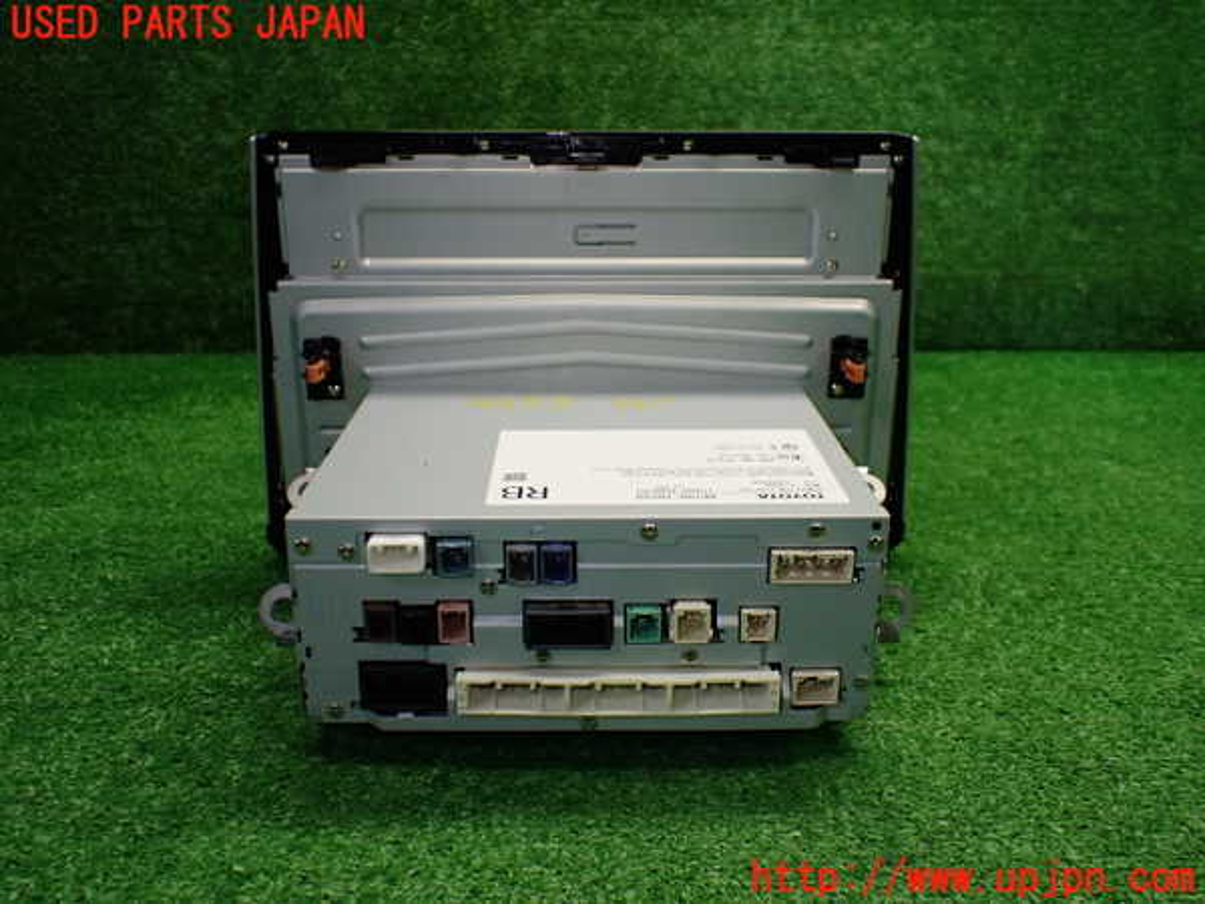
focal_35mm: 30
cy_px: 452
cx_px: 602
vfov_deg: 46.8
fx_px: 1044
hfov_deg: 60.0
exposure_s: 1/125
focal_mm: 5.4
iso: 320
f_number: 2.3
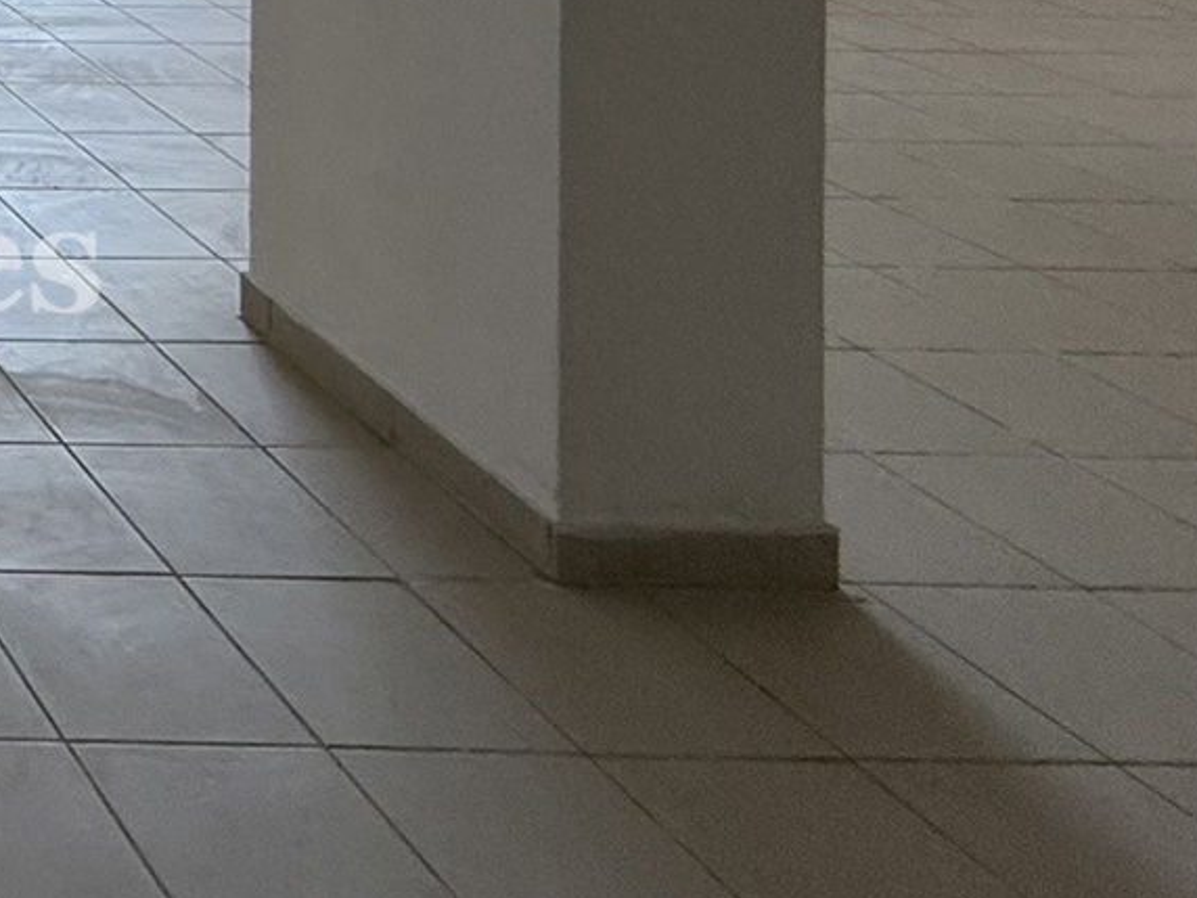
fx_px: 1625
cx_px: -783
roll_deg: +0.6
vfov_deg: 23.6
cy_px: -498
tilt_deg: -0.8
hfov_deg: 24.9
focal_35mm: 47
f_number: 2.2
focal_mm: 2.22
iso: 100
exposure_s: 1/99
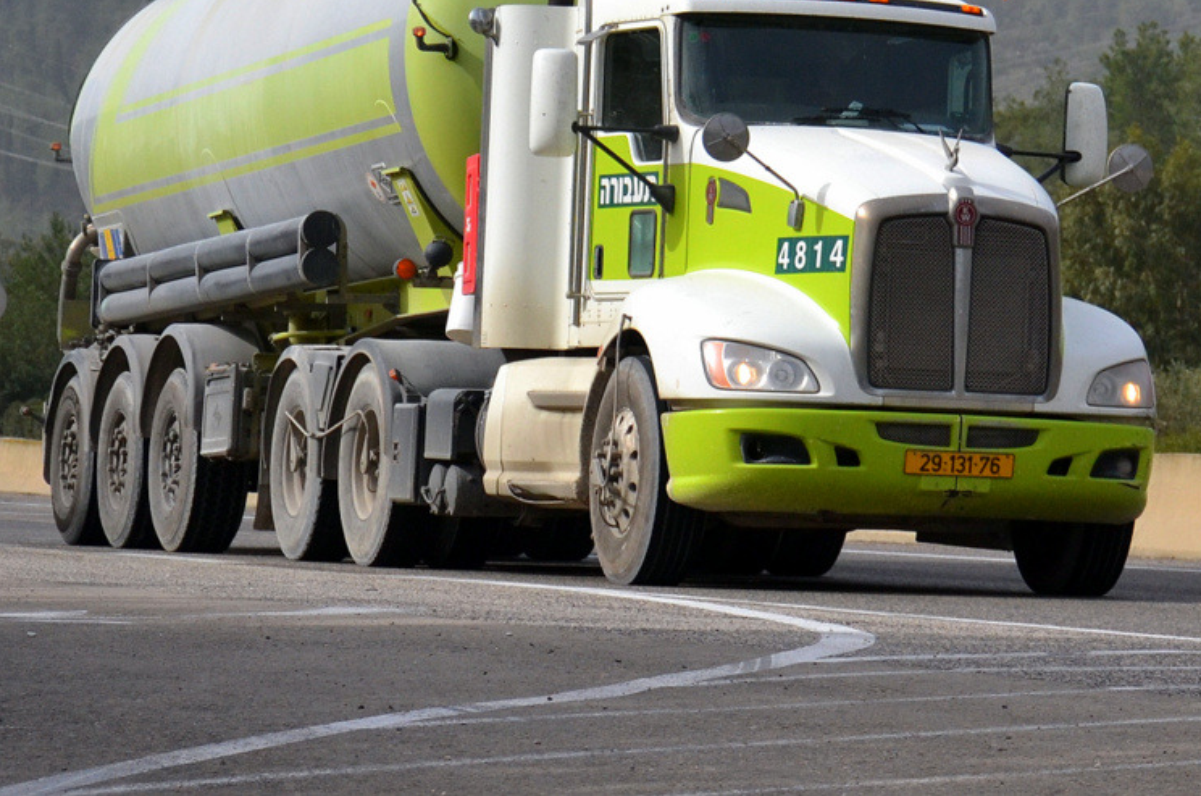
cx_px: 847
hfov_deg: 13.7
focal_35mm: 150
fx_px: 4994
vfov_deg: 9.1
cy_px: 156
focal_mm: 62
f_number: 7.1
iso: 400
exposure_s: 1/2000
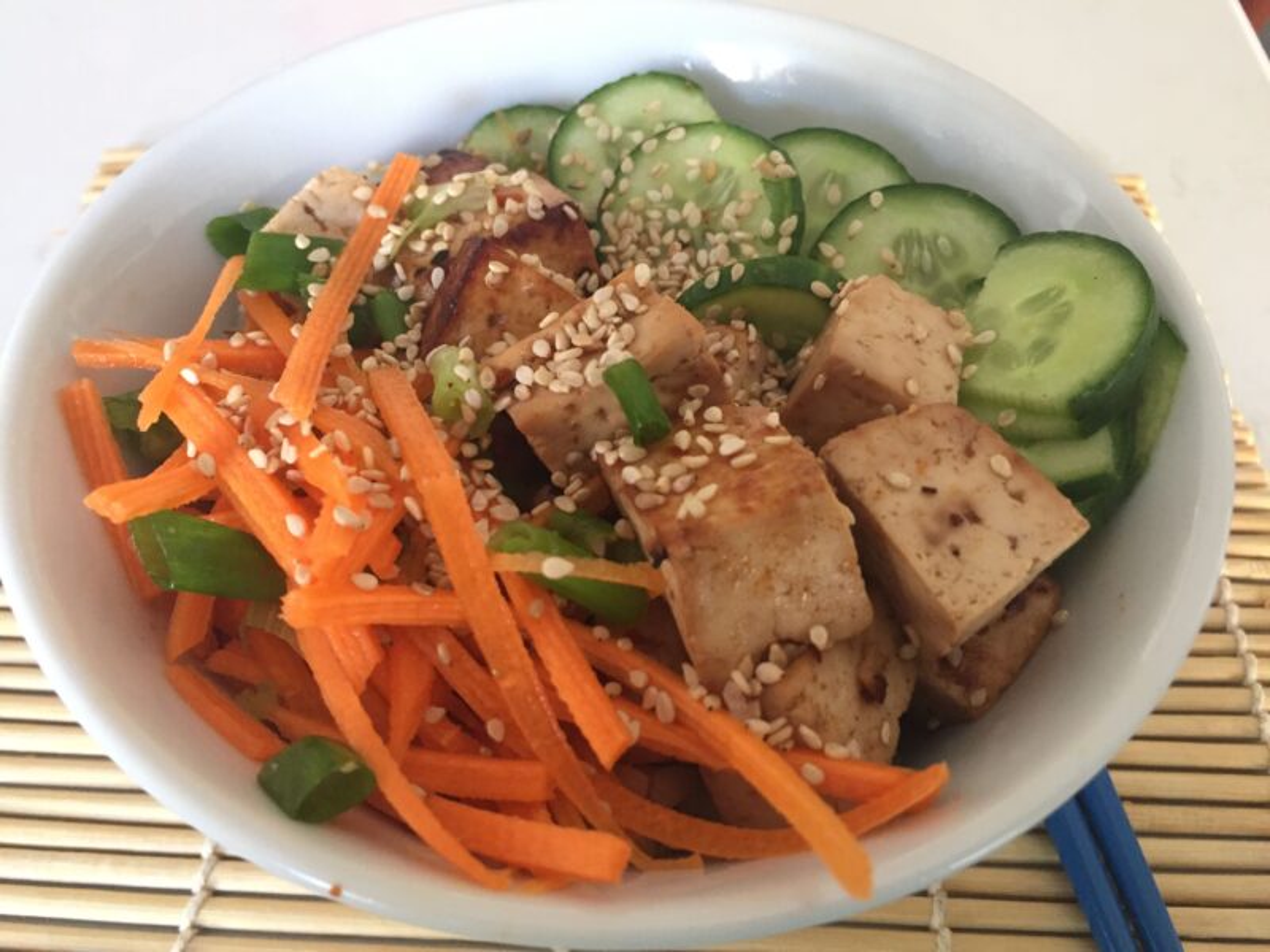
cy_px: 476
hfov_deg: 61.7
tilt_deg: -53.9
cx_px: 635
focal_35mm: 29
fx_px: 1064
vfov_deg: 48.2
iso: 160
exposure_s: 1/33
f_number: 2.2
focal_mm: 4.15
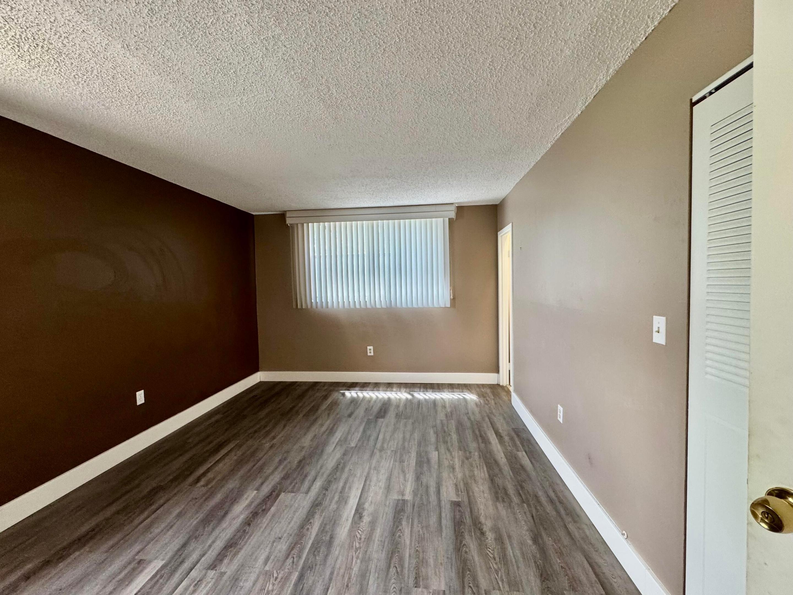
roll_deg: +0.5
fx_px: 321
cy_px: 298
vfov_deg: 85.7
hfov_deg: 102.1
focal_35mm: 14
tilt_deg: -2.9
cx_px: 396
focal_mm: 2.22
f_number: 2.2
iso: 200
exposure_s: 1/120
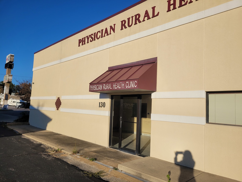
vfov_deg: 53.1
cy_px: 91
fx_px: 182
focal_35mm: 26
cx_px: 121
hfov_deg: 67.3
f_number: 1.8
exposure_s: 1/3493
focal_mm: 5.4
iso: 40
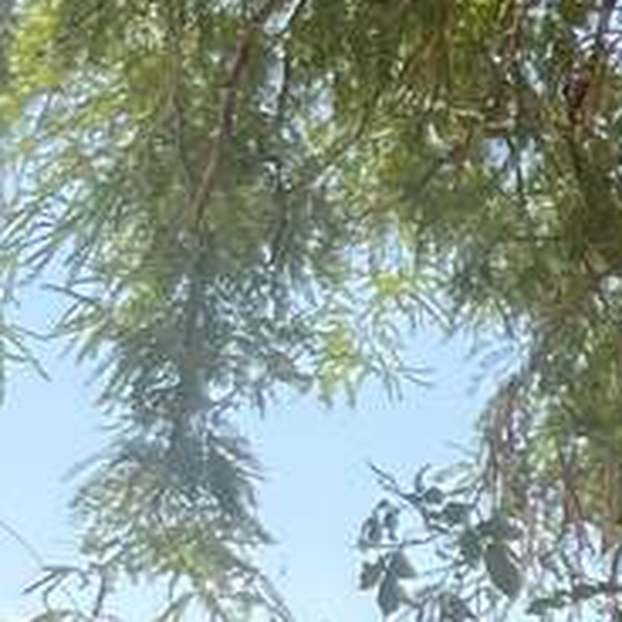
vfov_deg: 10.0
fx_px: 3253
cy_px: 1329
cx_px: 2076
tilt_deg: -3.5
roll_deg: -2.9
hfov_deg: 8.5
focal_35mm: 160
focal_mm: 5.1
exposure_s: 1/810
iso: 50
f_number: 1.6
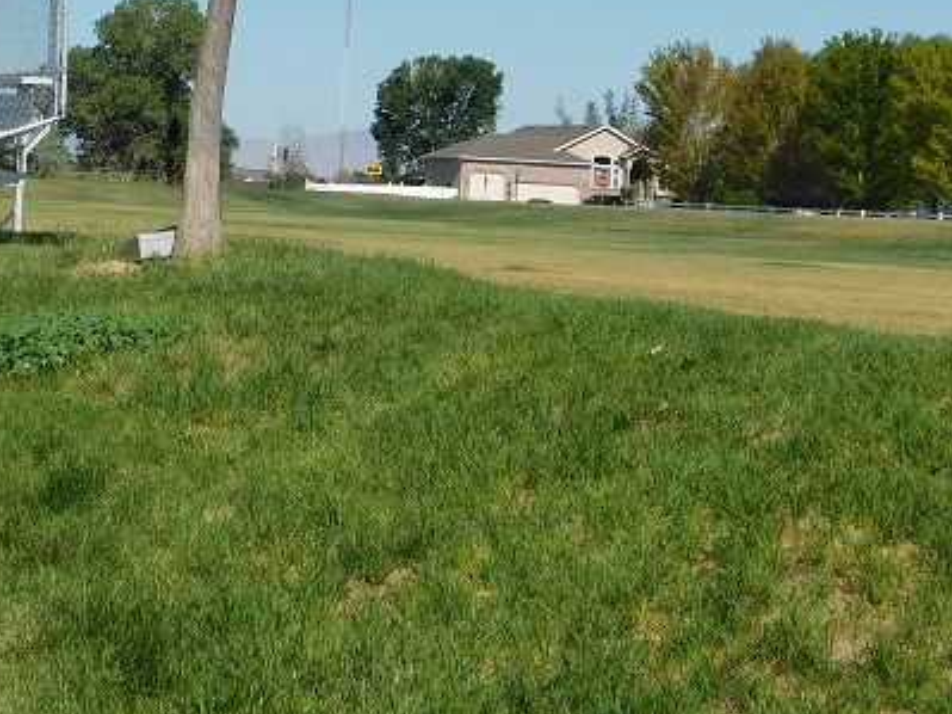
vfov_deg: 14.0
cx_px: 260
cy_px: 33
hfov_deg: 18.8
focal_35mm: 104
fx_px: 2859
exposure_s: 1/500
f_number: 7.4
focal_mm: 8
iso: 125
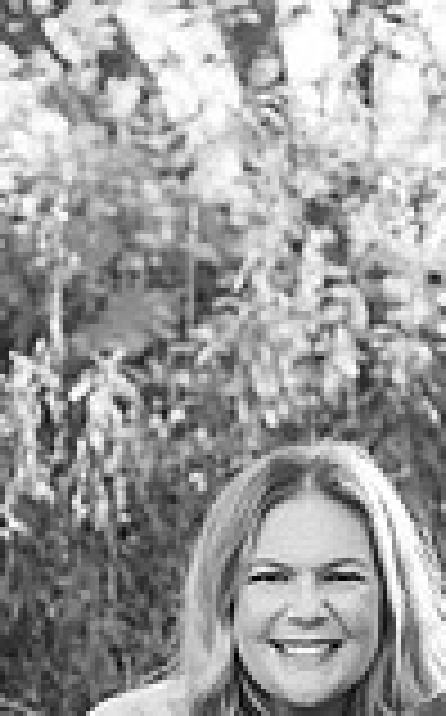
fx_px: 3335
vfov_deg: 12.0
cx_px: 446
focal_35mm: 171
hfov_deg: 7.6
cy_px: 862
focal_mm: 46
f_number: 2.8
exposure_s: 1/800
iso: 640
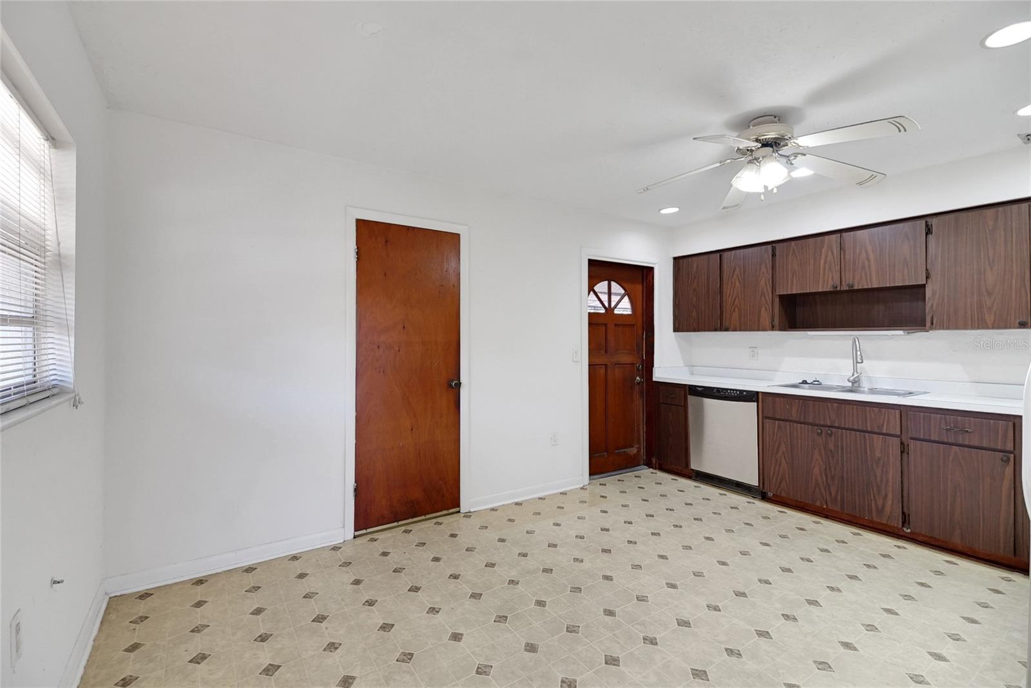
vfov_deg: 77.3
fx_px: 430
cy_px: 344
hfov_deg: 100.4
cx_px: 516
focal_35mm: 15
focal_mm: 10
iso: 1000
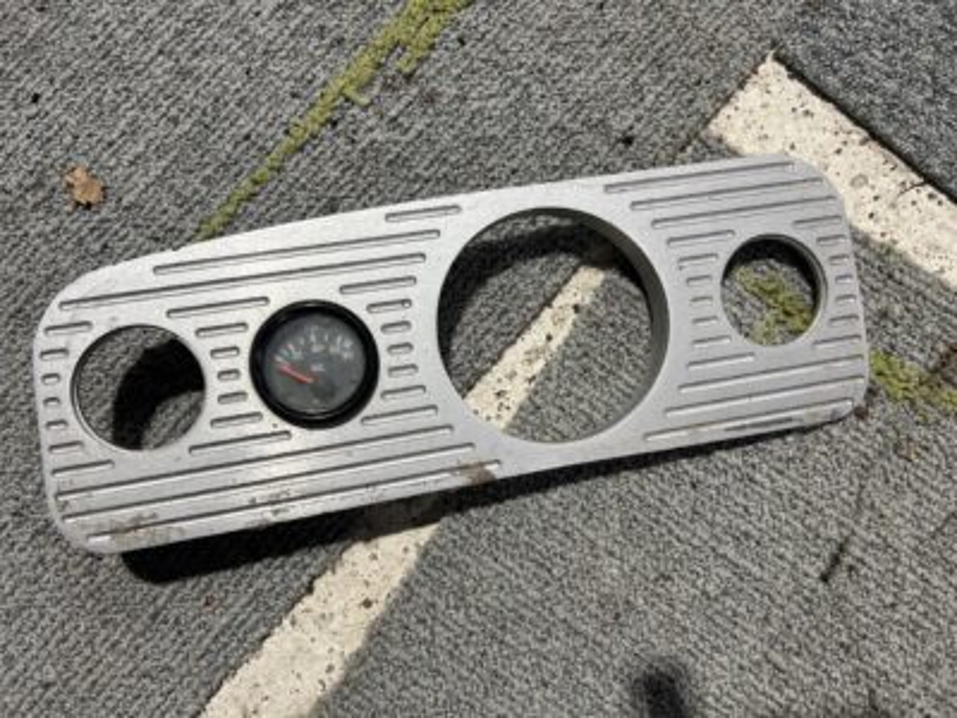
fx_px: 719
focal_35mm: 26
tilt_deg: -85.4
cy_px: 359
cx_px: 478
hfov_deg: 67.3
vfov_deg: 53.1
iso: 80
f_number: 1.5
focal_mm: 5.7
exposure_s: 1/50
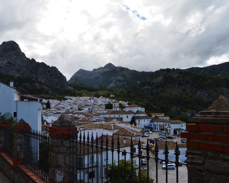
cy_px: 91
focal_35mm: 31
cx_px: 99
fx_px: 210
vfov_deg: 47.1
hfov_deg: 57.0
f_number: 11
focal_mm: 18
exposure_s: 1/500
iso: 250
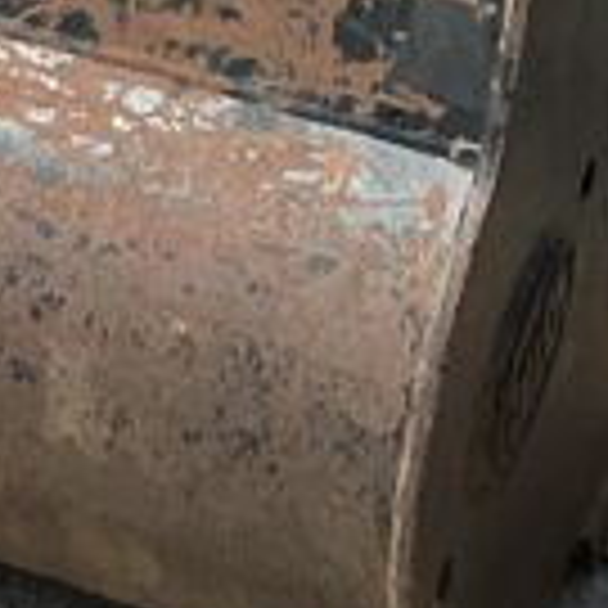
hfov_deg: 9.3
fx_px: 3736
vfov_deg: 9.0
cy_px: -410
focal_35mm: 188
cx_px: 36
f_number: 1.8
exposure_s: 1/1377
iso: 25
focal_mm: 3
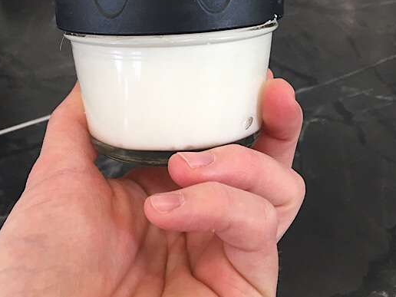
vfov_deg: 32.0
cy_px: 103
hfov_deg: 42.0
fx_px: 515
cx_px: 172
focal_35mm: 45
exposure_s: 1/30
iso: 32
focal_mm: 4.15
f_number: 2.2
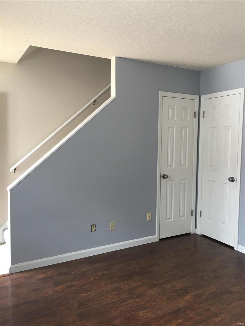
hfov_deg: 48.2
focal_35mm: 29
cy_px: 163
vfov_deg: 61.7
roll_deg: -0.2
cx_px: 122
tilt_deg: -2.8
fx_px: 274
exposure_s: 1/15
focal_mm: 4.15
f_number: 2.2
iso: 64
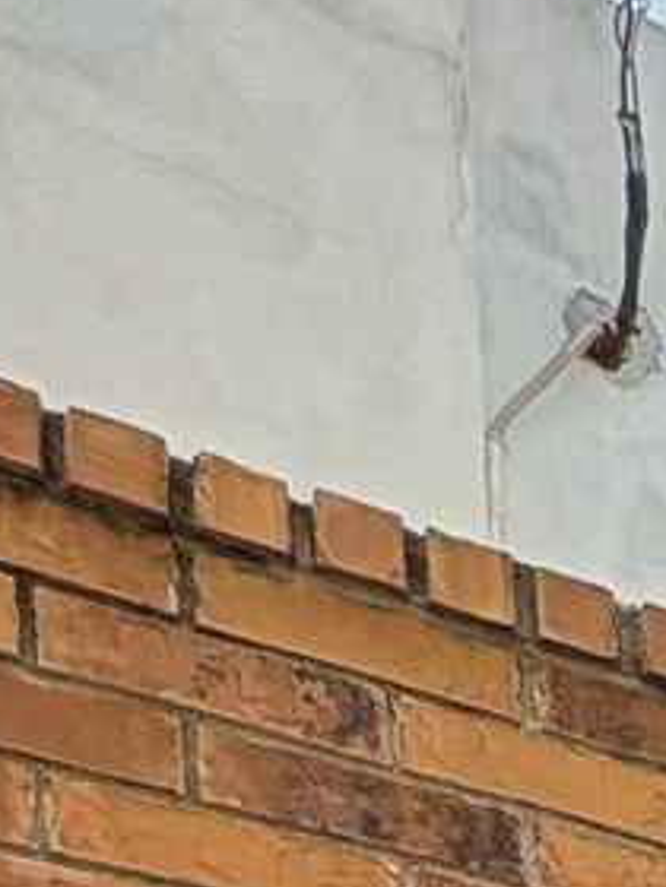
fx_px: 2052
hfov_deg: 12.0
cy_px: 2078
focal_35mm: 80
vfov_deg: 15.2
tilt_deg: +0.3
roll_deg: +2.1
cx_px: 1865
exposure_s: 1/388
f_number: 2.2
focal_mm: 2.22
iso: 50
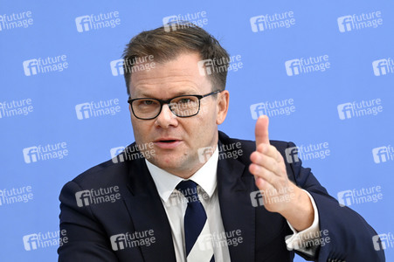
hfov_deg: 15.2
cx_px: 197
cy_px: 131
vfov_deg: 10.1
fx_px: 1476
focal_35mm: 135
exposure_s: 1/500
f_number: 6.3
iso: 5000
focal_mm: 135
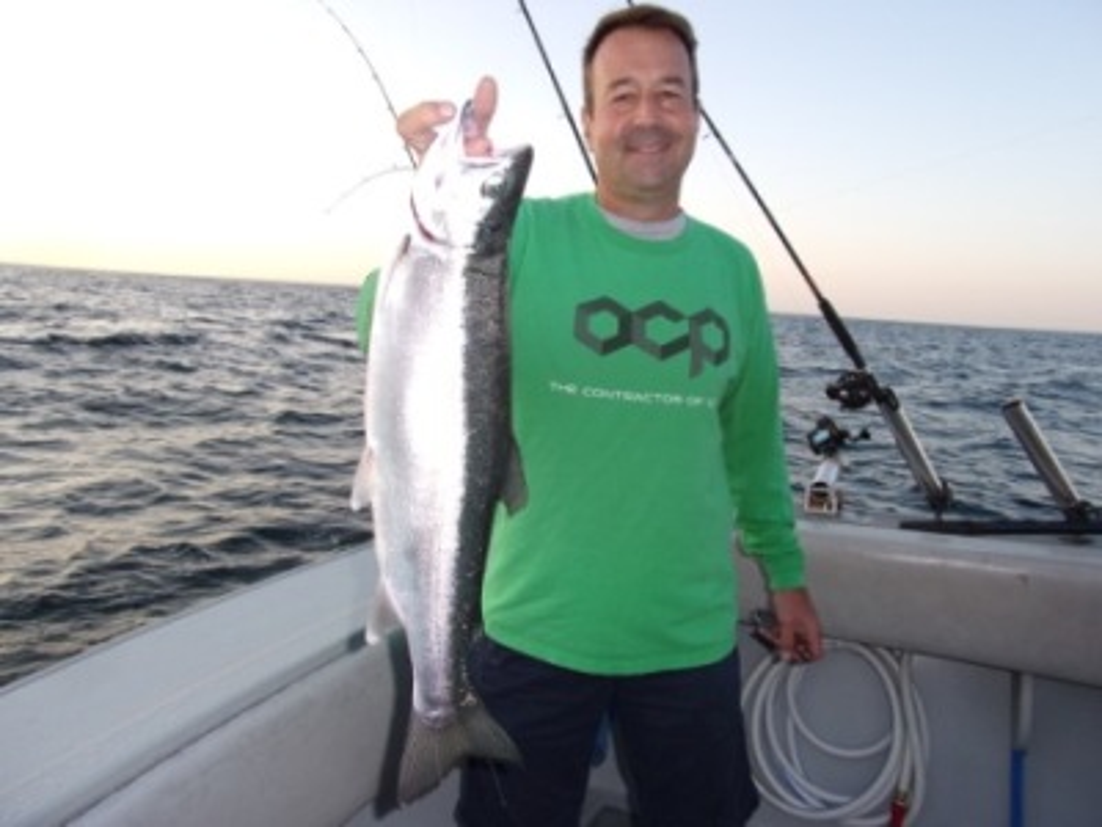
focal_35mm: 24
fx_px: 764
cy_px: 414
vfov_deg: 56.8
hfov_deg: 71.6
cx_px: 551
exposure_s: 1/140
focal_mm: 4.3
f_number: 3.3
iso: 80
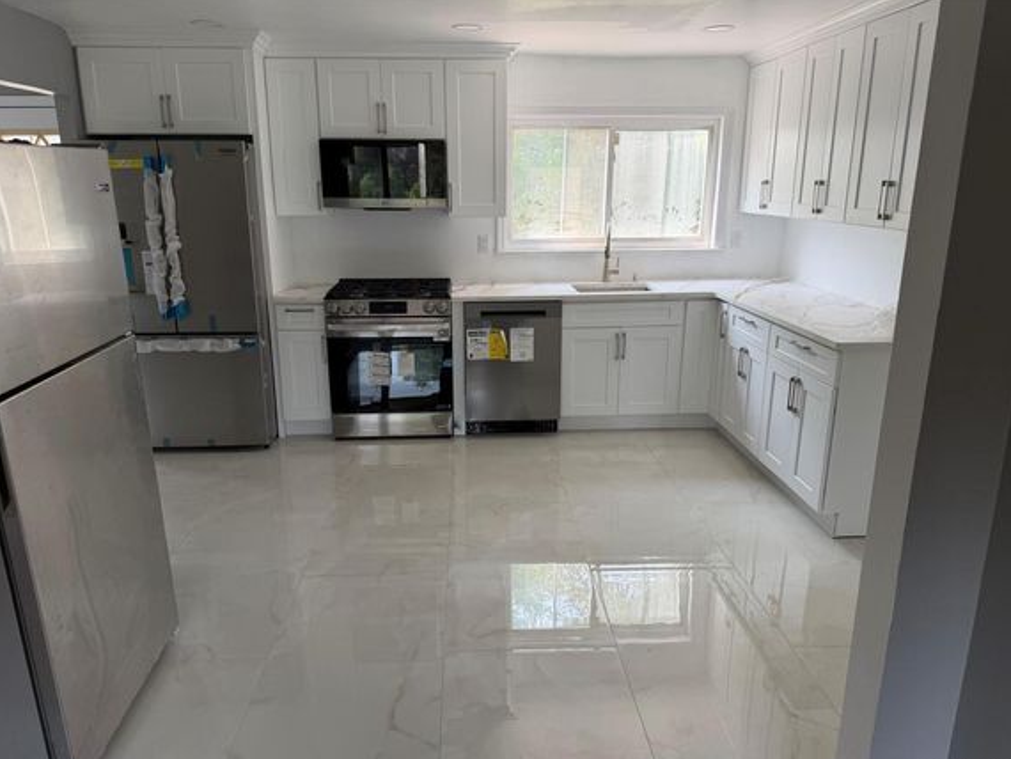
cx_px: 493
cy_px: 387
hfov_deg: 69.4
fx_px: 730
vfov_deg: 54.9
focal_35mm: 25
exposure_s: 1/182
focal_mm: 6.76
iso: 80
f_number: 1.78
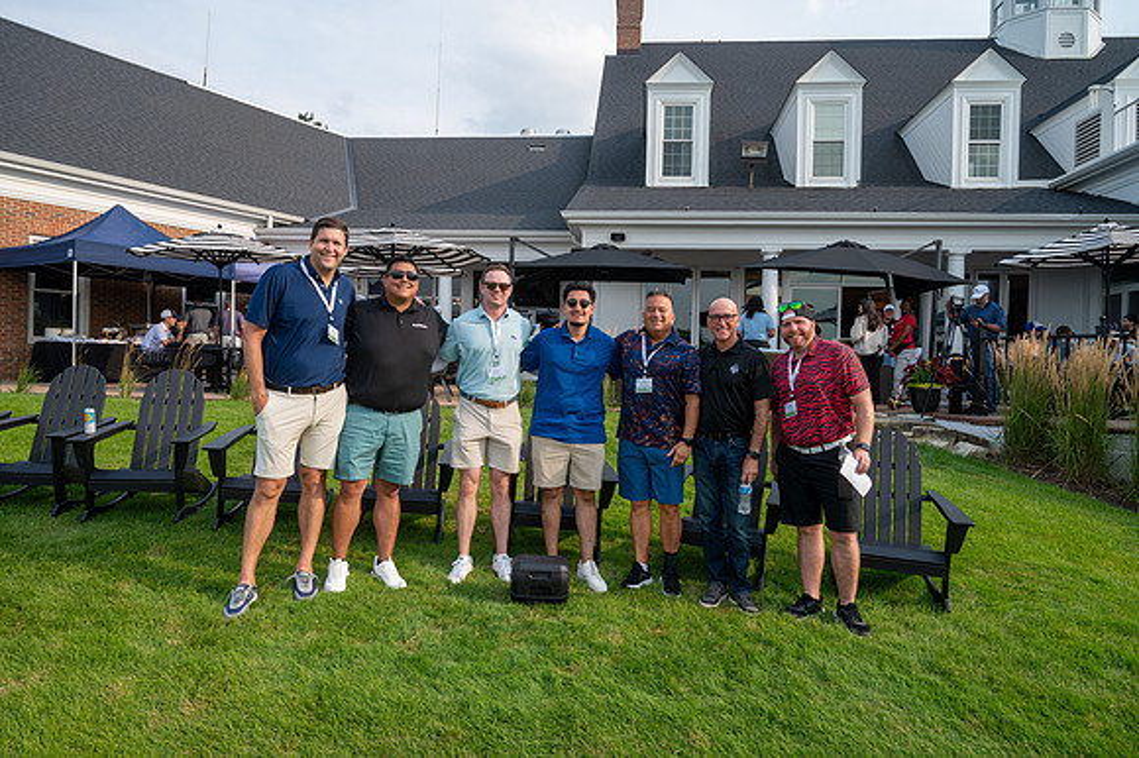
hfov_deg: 70.5
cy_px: 379
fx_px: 806
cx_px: 570
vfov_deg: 50.4
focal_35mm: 26
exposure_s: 1/400
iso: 250
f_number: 6.3
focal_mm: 25.5
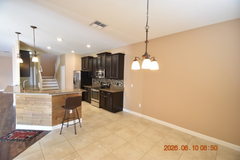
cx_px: 120
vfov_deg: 77.3
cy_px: 80
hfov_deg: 100.4
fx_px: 100
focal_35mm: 15
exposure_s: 1/60
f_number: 3.5
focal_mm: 10
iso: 800
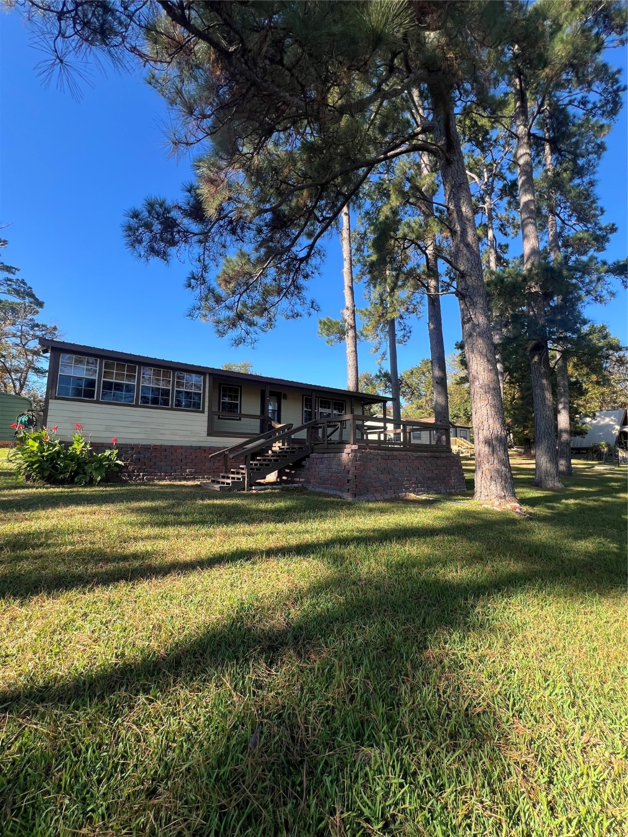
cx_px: 314
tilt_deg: +8.3
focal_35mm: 13
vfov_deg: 106.2
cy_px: 418
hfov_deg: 89.9
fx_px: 314
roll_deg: -2.0
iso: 32
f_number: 1.8
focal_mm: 1.57
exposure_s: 1/511
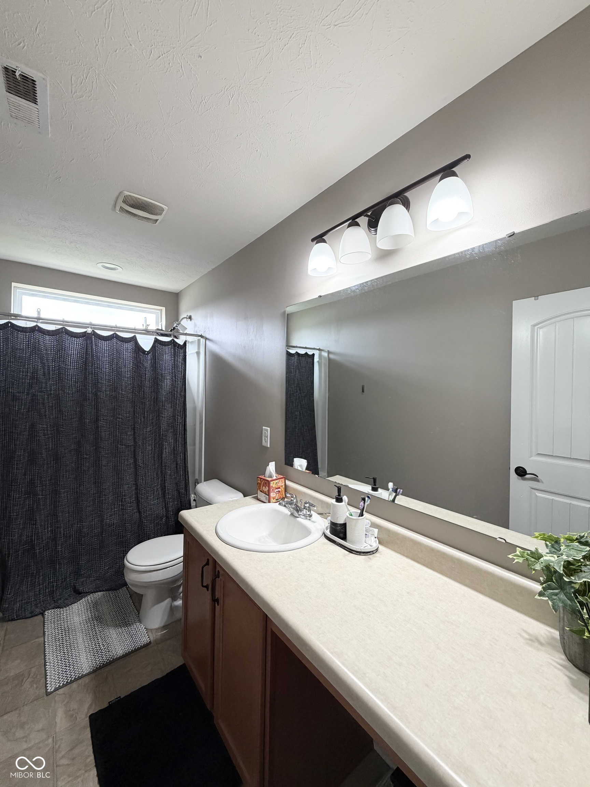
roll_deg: -1.5
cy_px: 394
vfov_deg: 102.1
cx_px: 295
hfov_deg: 85.7
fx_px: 318
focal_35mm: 14
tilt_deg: -0.3
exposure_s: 1/120
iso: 250
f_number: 2.2
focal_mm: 2.22
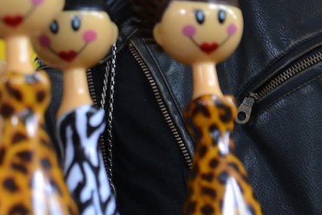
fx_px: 1566
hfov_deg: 11.7
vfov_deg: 7.8
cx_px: 54
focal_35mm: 175
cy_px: -12
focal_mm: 62
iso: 200
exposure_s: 1/10
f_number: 4.5
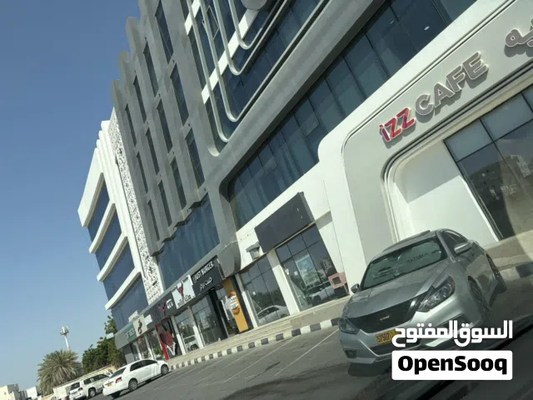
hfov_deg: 67.3
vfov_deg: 53.1
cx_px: 266
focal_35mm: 26
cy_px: 200
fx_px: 400
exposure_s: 1/4065
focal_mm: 5.96
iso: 50
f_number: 1.6
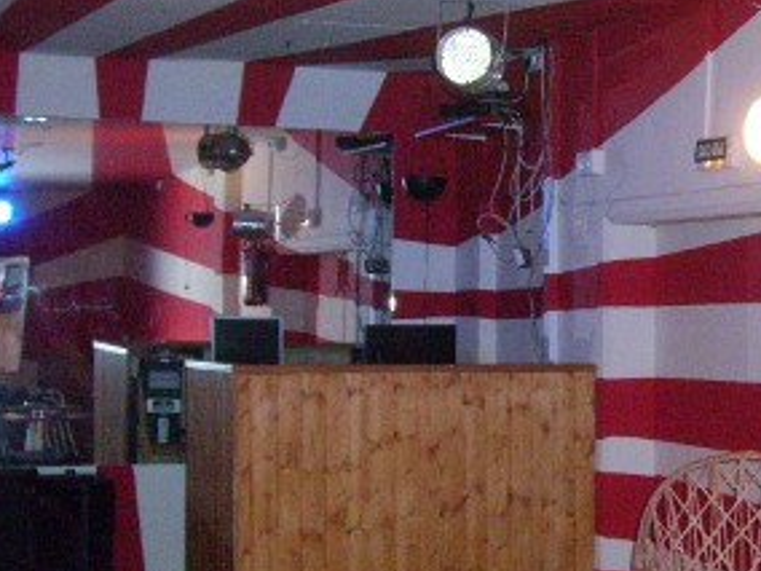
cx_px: 592
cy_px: 322
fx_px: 1737
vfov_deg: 18.7
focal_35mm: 79
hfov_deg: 24.4
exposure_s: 1/30
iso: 800
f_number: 2.8
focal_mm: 5.8
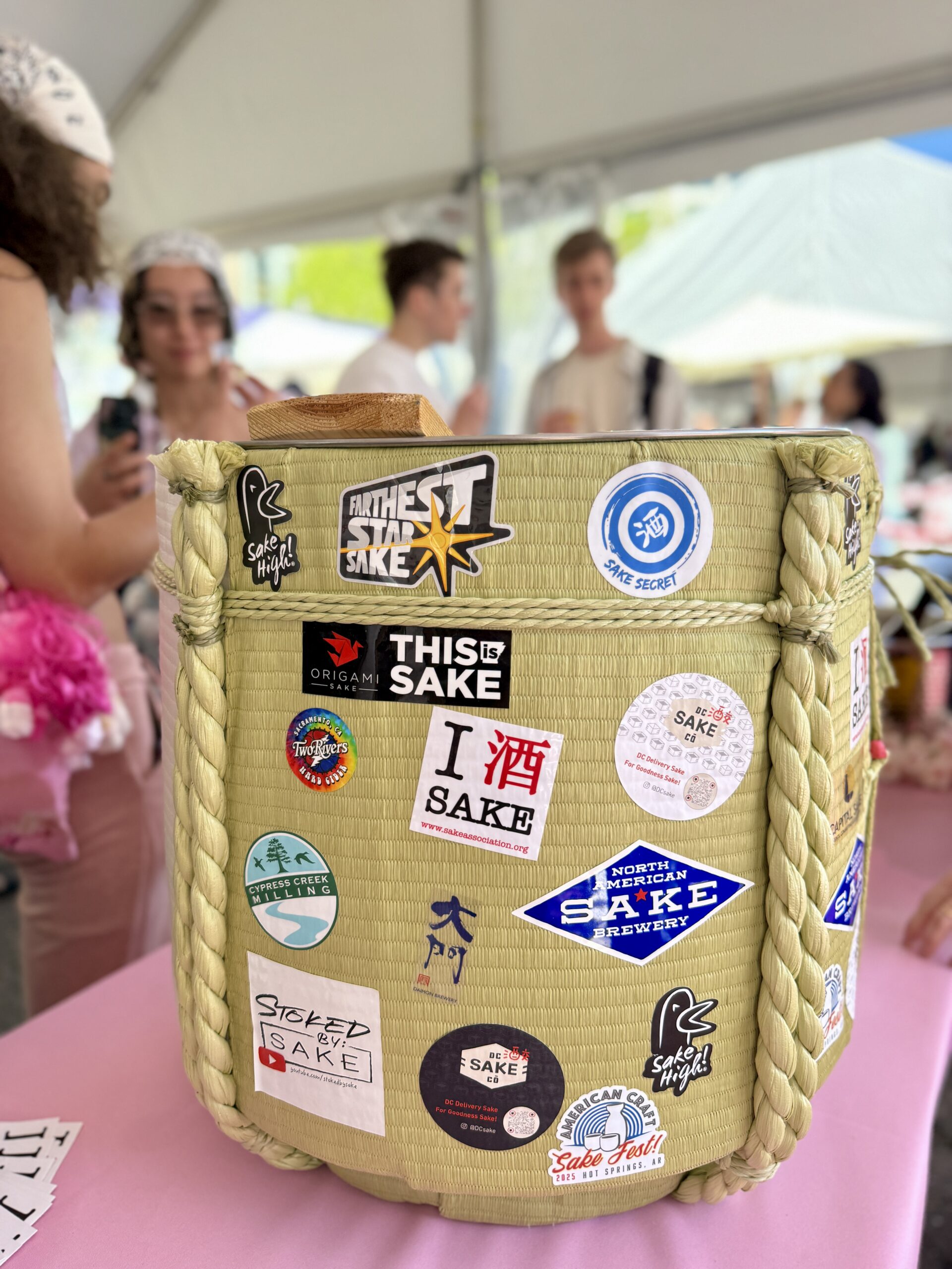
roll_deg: +0.6
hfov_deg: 56.8
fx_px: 880
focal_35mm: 24
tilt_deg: -9.2
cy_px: 634
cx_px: 476
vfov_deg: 71.6
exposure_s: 1/524
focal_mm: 6.76
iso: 100
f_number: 1.78
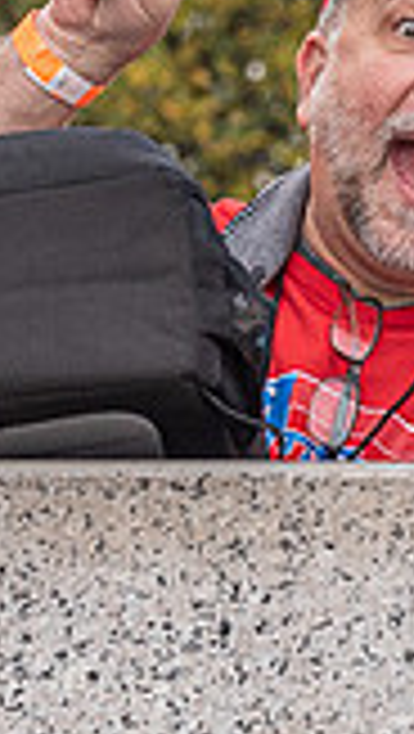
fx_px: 12030
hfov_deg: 2.0
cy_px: 211
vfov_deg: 3.5
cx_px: 435
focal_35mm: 618
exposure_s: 1/640
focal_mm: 120
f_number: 6.3
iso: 500
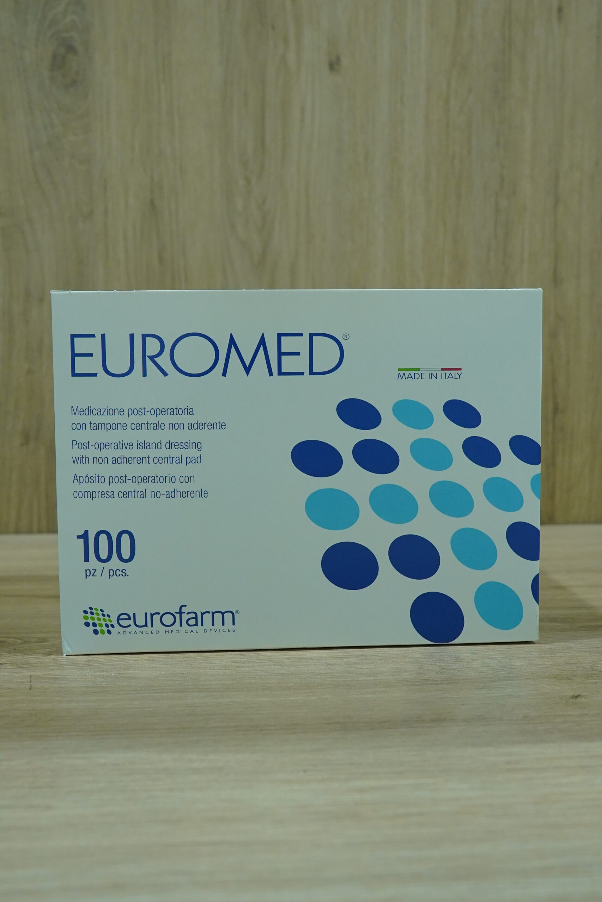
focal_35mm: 36
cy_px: 451
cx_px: 301
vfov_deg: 53.1
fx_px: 903
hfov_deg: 36.9
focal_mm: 24
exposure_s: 1/100
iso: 2000
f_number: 6.3
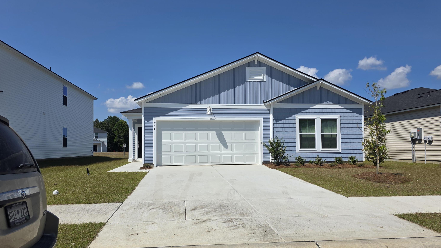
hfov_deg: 71.9
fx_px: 304
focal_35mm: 26
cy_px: 143
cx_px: 220
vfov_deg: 44.2
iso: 64
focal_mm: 6.3
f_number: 1.7
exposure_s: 1/7944
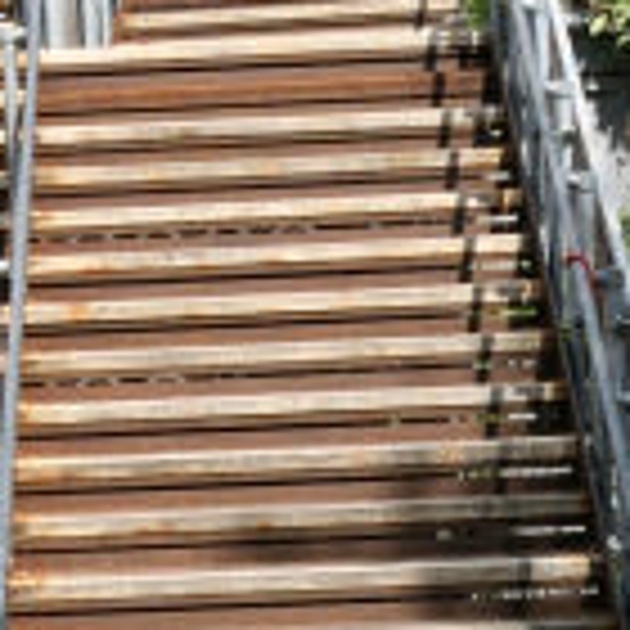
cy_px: -216
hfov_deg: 8.1
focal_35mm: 205
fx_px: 4221
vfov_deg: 8.4
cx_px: -608
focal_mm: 22
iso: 200
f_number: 9
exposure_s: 1/500
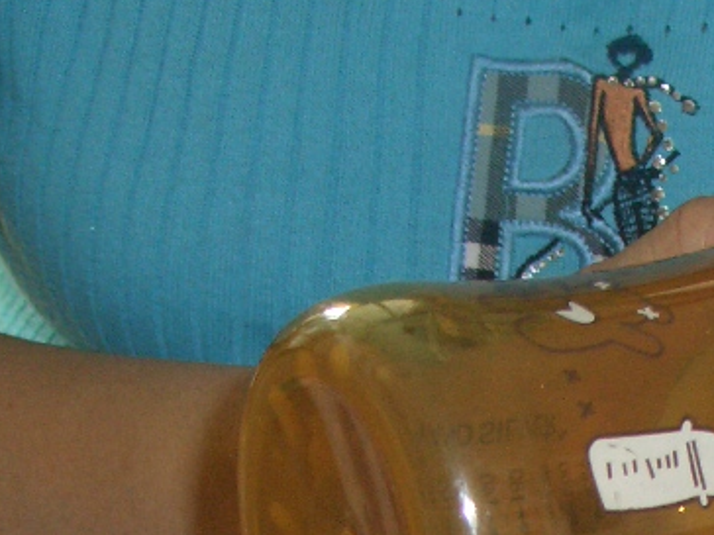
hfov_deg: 16.4
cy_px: 770
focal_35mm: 116
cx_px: 828
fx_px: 2393
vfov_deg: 12.2
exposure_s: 1/60
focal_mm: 7.1
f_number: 2.8
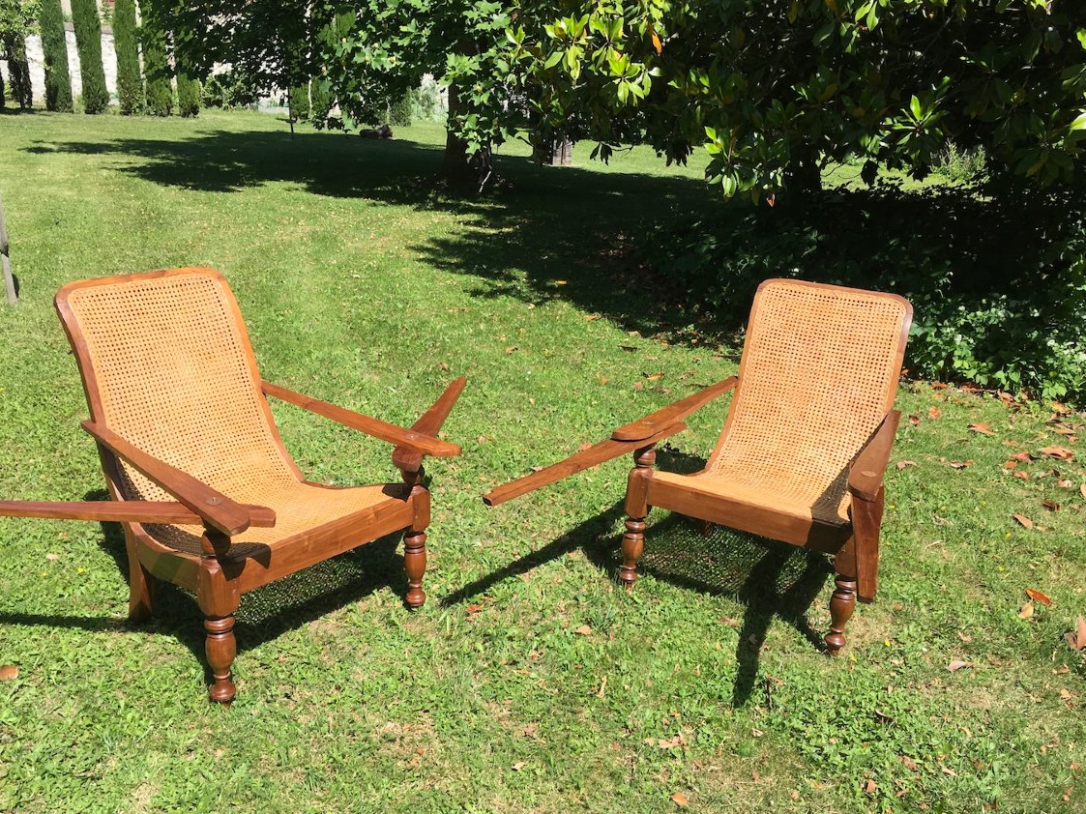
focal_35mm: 31
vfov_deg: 45.4
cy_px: 412
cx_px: 514
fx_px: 972
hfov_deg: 58.3
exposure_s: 1/1261
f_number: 2.2
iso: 25
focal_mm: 4.15
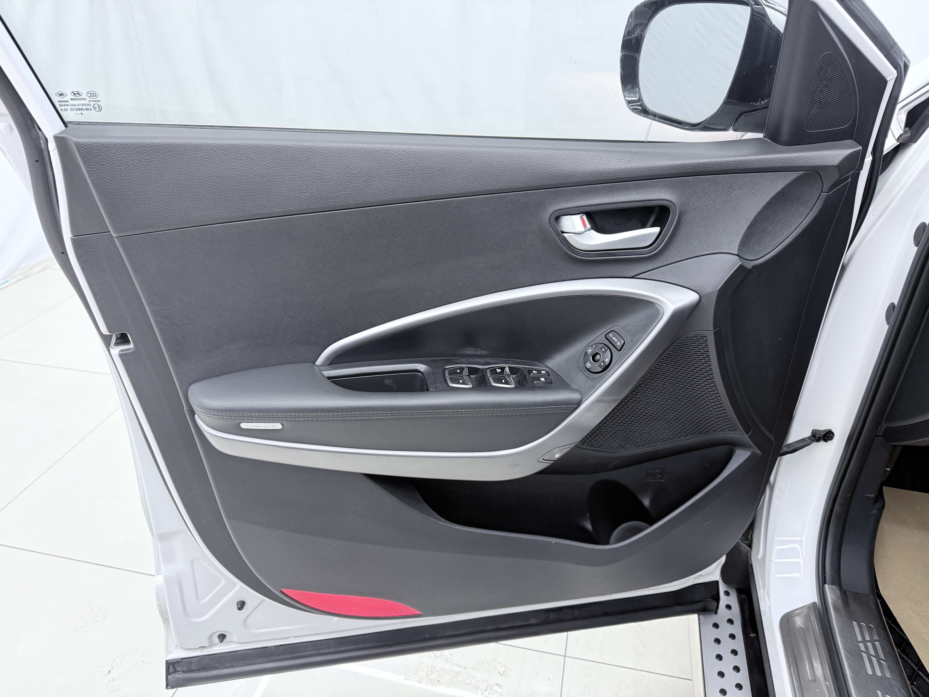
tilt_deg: -29.8
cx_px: 464
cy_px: 348
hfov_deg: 71.6
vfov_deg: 56.8
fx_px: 644
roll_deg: +1.0
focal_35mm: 24
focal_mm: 6.76
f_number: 1.78
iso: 160
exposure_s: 1/100
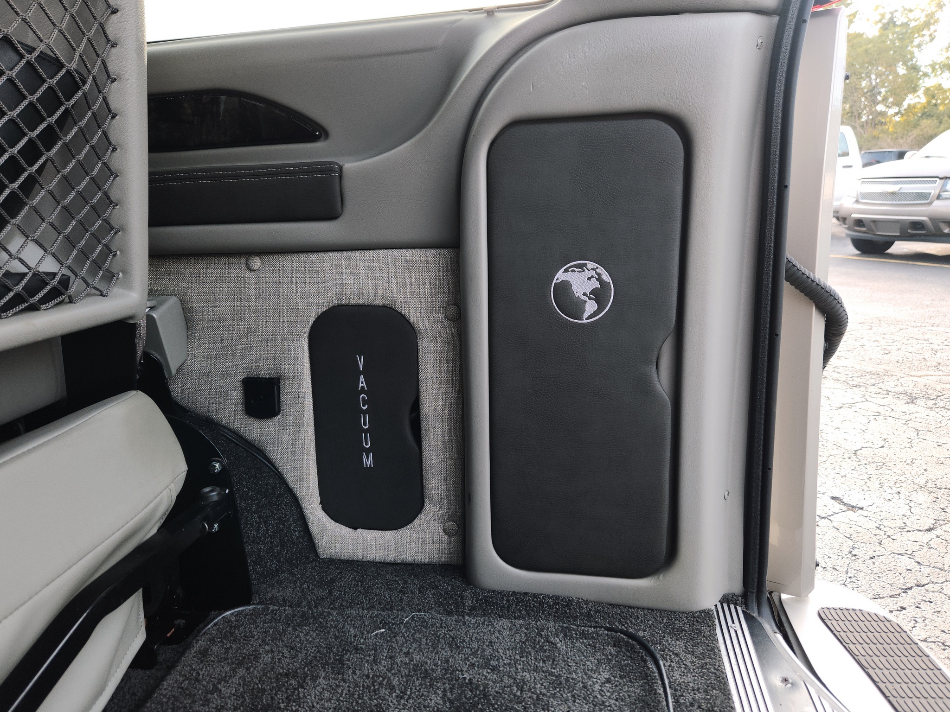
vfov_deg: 54.9
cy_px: 356
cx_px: 475
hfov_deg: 69.4
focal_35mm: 25
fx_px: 686
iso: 86
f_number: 1.8
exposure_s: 1/100
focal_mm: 5.9
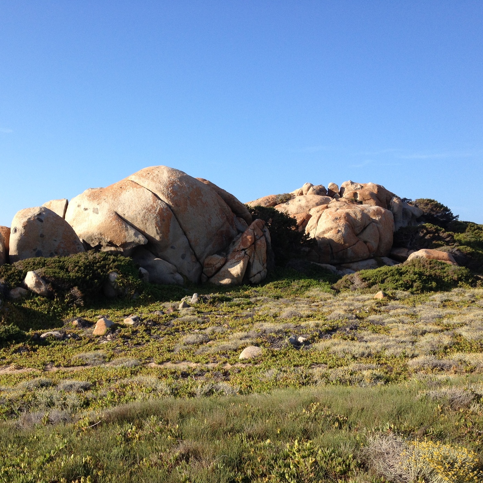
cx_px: 169
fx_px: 663
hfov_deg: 39.6
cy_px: 244
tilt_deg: +1.5
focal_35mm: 42
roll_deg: -0.7
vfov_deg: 40.0
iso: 50
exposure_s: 1/1022
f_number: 2.4
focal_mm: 4.28
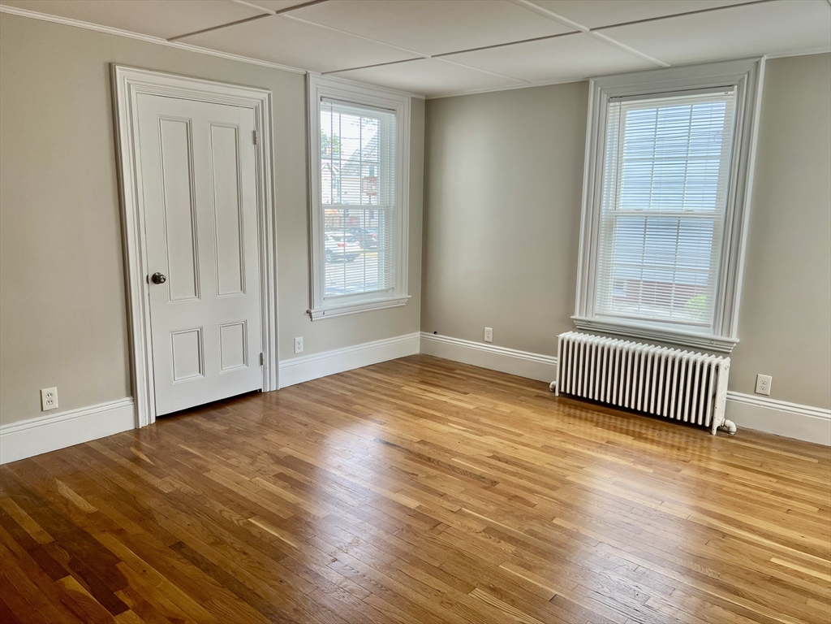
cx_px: 416
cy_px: 312
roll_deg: -0.5
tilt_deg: -9.7
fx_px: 624
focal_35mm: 26
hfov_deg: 67.3
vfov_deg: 53.1
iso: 40
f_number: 1.5
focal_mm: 5.7
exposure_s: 1/120
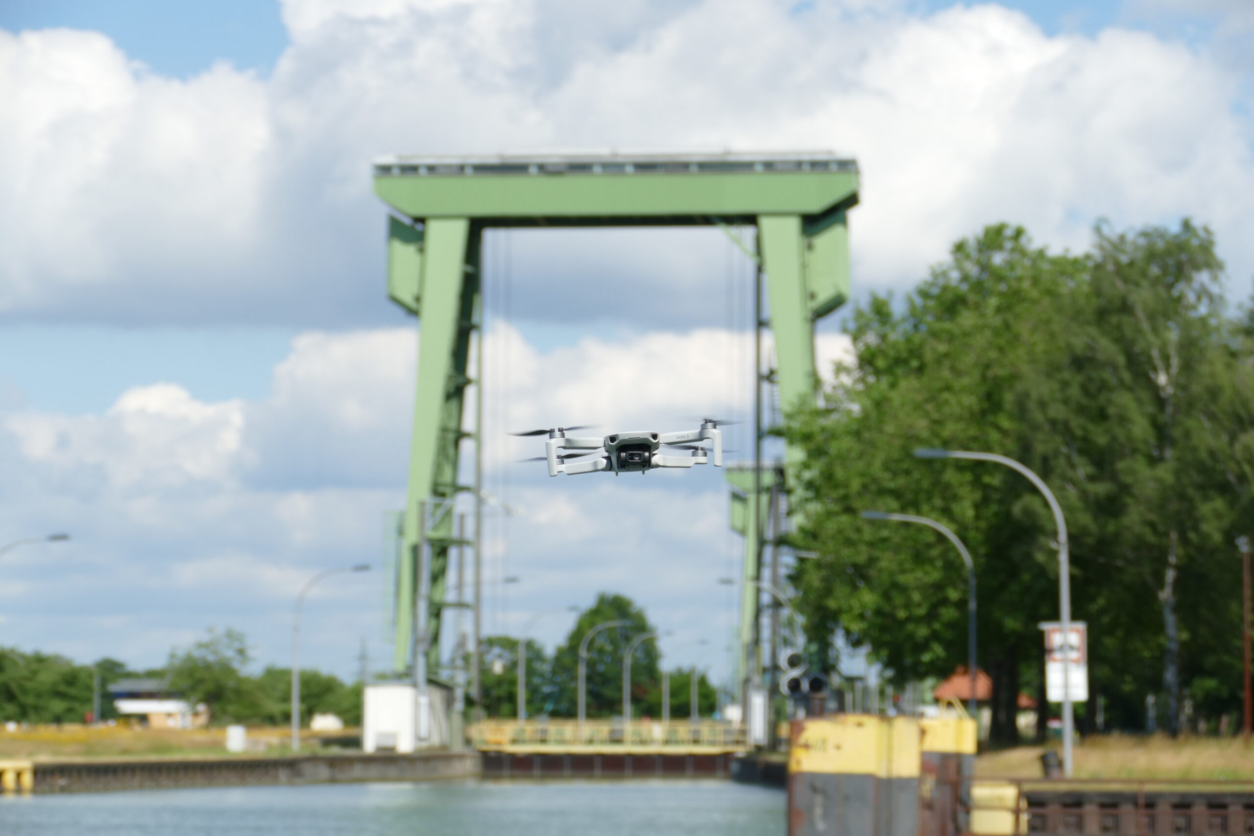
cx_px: 627
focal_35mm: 118
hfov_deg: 17.3
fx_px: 4110
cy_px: 418
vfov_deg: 11.6
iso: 125
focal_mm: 43.05
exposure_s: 1/1600
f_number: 3.9
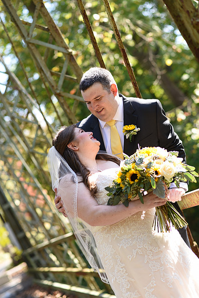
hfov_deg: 16.1
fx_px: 704
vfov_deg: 23.9
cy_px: 149
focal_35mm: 85
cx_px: 100
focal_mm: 85
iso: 100
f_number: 2.8
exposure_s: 1/200
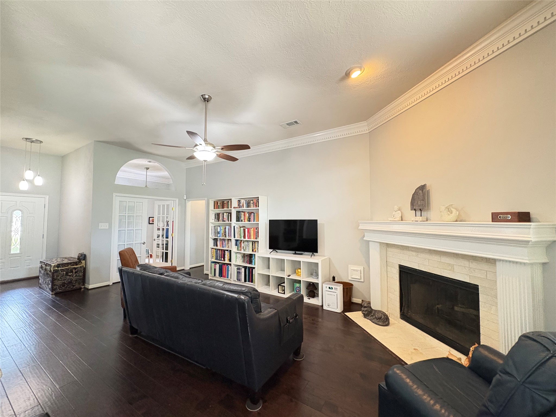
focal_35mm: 14
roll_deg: +0.4
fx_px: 225
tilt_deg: +3.4
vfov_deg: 85.7
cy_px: 208
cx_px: 278
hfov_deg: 102.1
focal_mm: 2.22
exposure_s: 1/60
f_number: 2.2
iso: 800
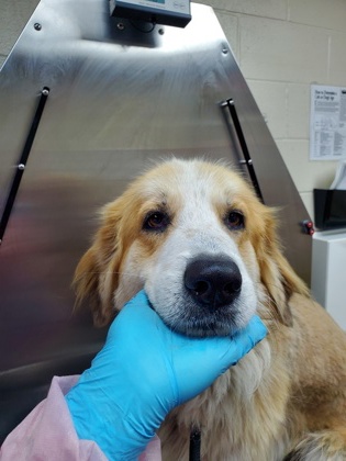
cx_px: 173
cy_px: 230
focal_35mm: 26
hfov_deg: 53.1
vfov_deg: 67.3
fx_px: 347
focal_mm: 4.3
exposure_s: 1/120
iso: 160
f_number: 2.4
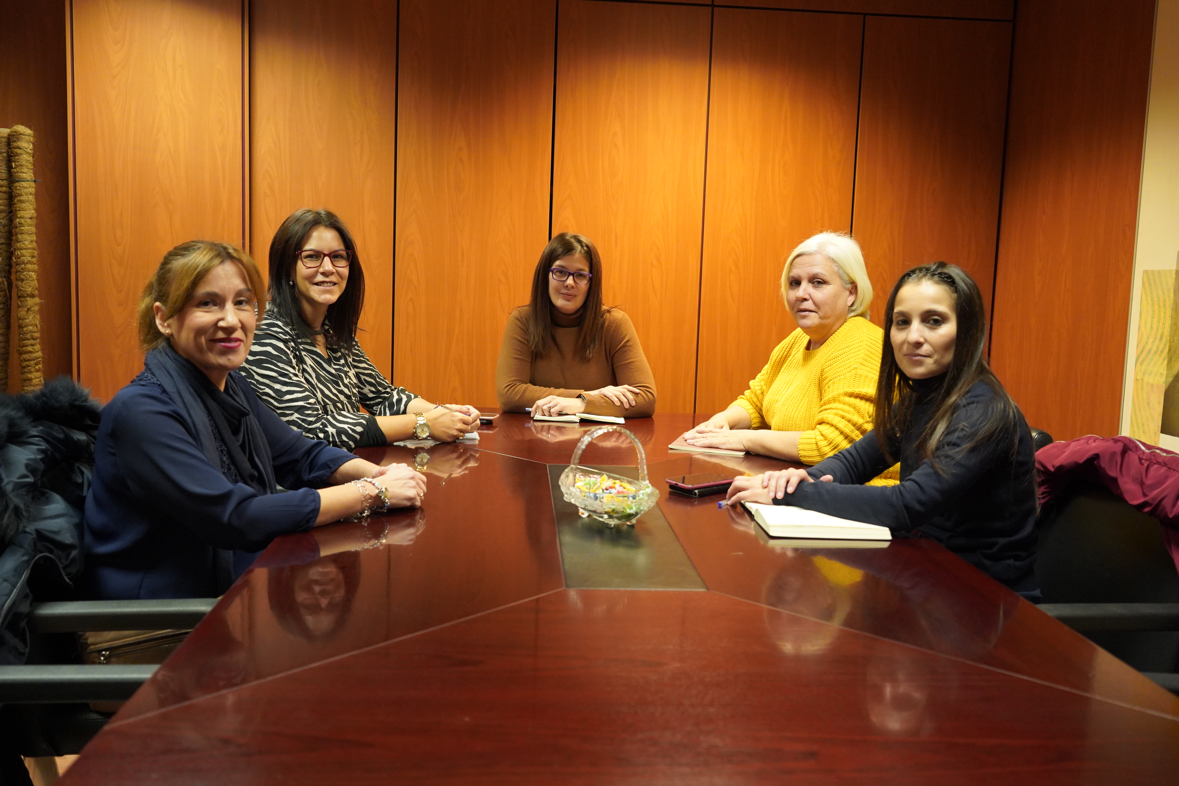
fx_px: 982
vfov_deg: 43.6
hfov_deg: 61.9
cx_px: 590
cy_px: 393
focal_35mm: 30
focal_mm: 30
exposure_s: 1/160
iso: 5000
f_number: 4
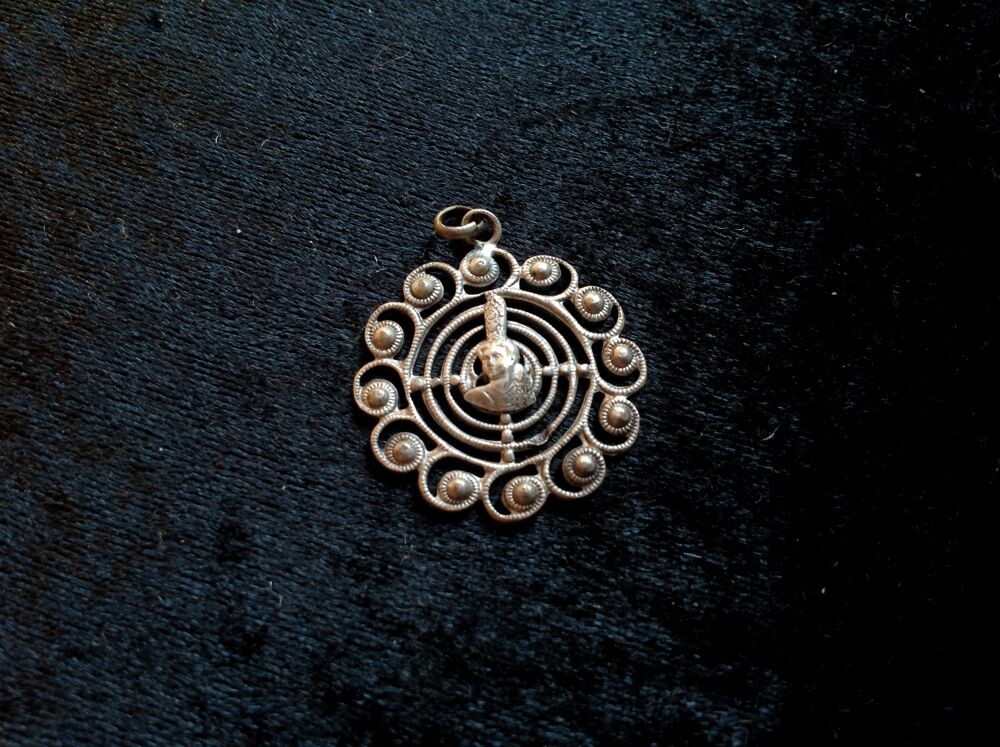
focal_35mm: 35
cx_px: 500
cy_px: 374
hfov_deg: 52.7
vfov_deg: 40.6
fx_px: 1010
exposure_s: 1/40
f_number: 2.4
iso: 64
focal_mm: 4.28
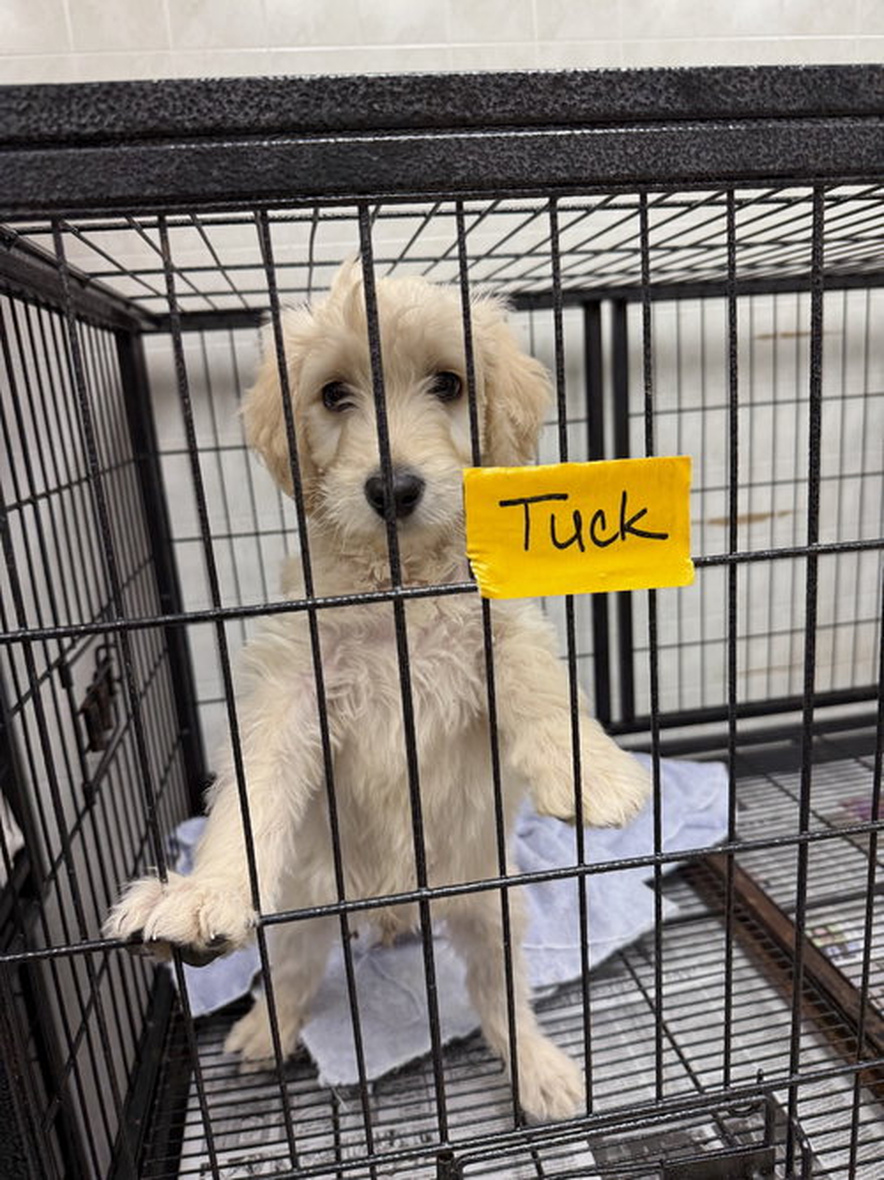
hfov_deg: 56.8
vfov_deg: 71.6
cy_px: 590
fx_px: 817
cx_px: 442
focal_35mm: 24
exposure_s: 1/120
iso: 125
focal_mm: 6.76
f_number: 1.78
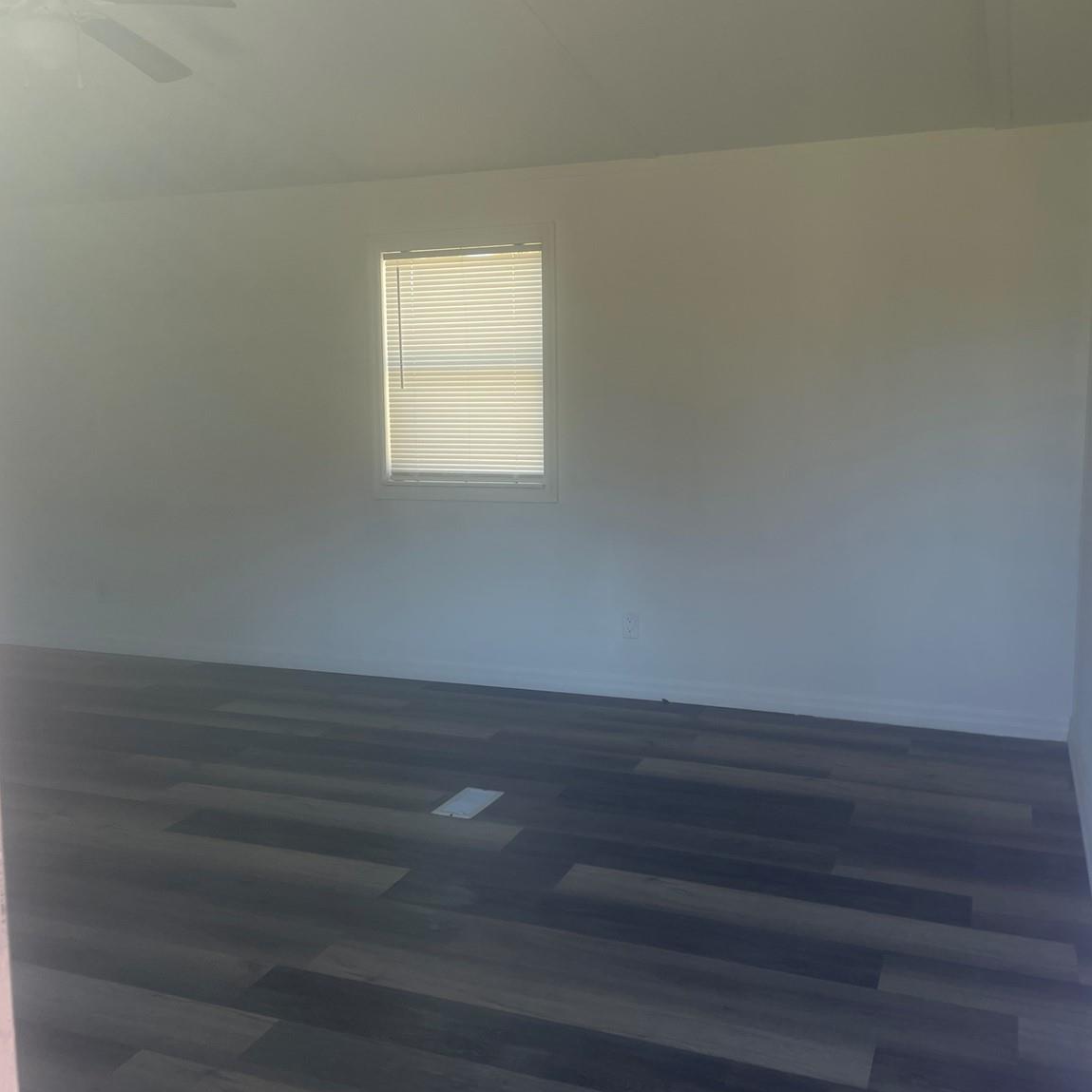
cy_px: 554
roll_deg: +0.3
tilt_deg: -6.1
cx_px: 546
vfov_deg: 51.1
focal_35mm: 32
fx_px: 1142
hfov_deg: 51.1
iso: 32
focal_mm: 4.2
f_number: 1.6
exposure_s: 1/127
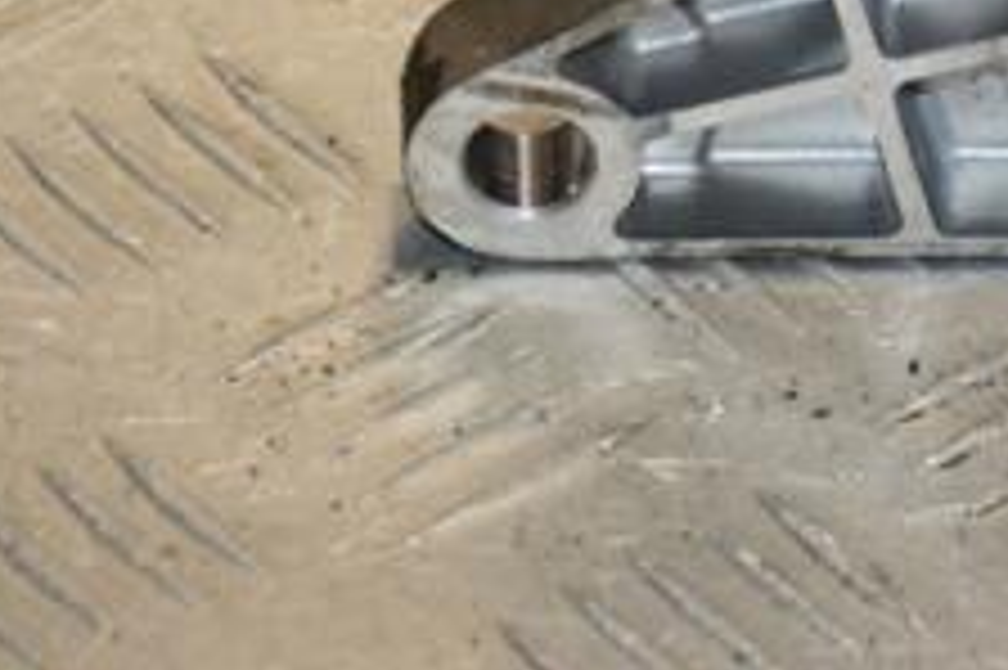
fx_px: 9550
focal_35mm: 341
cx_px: 1102
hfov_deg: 6.0
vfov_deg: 4.0
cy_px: -225
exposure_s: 1/160
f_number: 5.6
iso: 800
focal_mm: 85
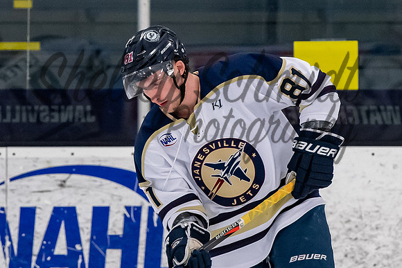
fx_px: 6165
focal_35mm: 552
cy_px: 99
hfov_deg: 3.7
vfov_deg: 2.5
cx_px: 149
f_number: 3.5
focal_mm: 170
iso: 2500
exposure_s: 1/800
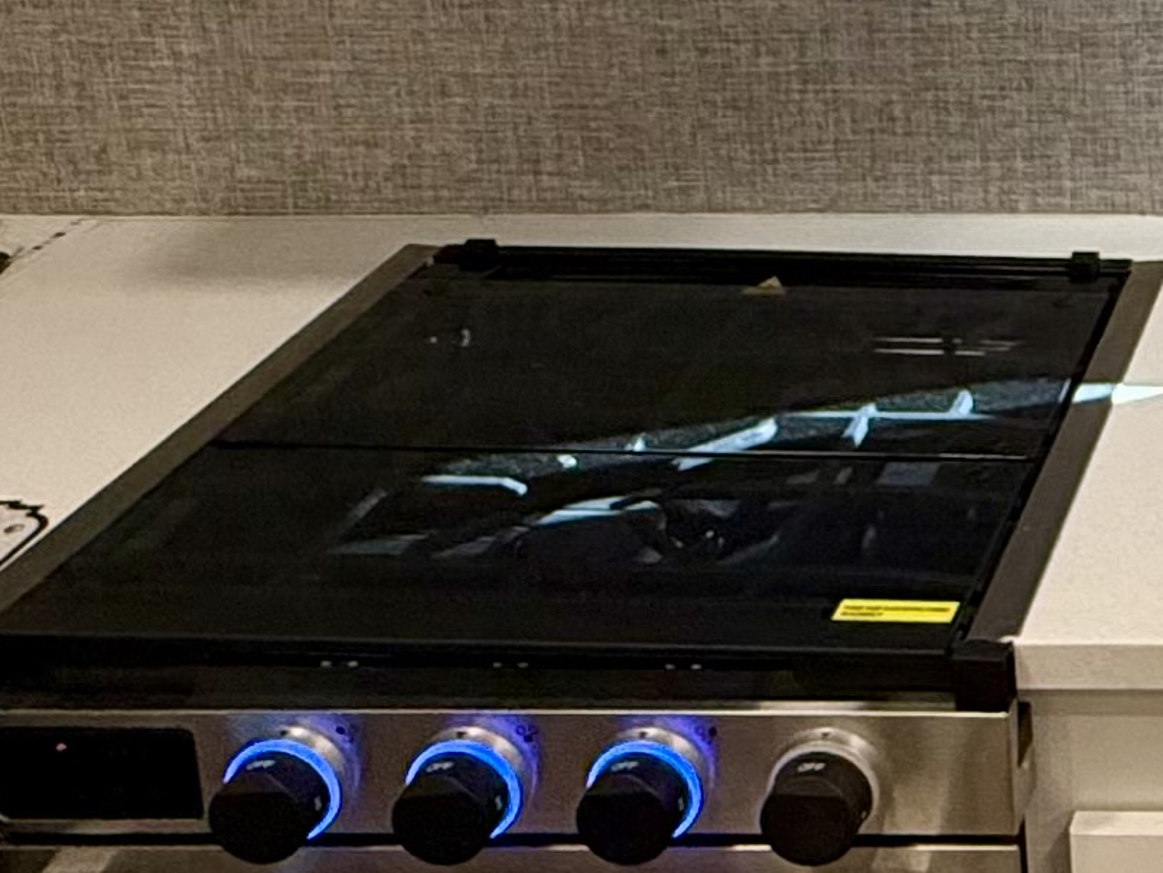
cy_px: -102
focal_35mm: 70
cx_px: 1532
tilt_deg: -13.8
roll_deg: +1.6
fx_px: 2353
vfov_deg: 20.0
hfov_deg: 24.2
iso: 320
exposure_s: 1/99
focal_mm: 2.22
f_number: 2.2
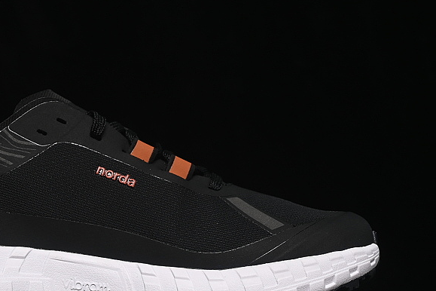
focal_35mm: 140
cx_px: 114
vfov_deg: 9.8
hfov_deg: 14.6
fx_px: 1695
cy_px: 164
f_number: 6.3
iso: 160
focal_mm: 50
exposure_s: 1/60
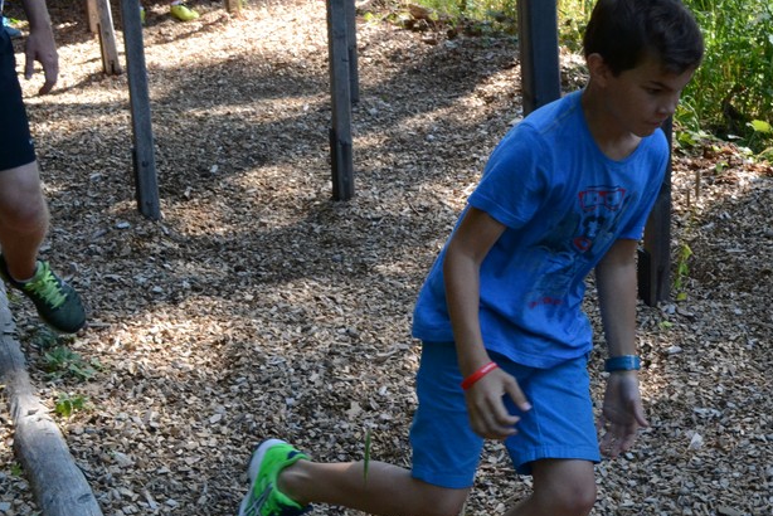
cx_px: 635
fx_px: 1504
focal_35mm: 70
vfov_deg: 19.4
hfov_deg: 28.1
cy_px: 158
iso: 1600
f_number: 9
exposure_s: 1/320
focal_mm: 28
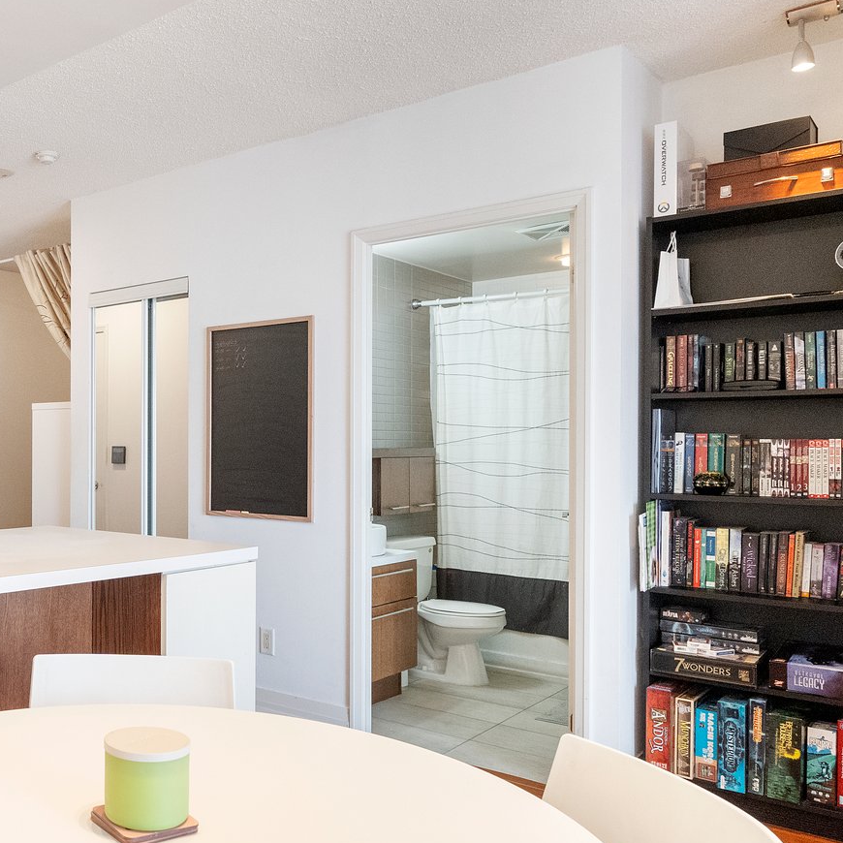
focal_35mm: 32
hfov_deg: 47.0
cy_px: 448
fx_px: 882
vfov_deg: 51.1
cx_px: 116
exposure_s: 1/30
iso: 10000
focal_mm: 16
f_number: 8
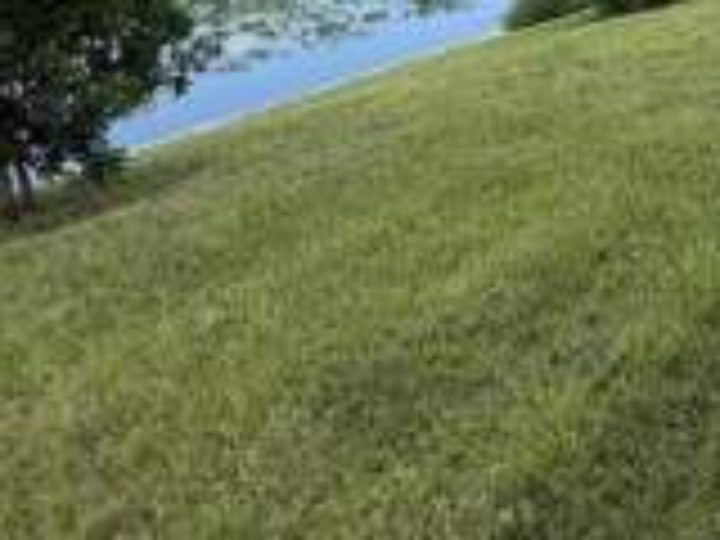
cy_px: 90
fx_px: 874
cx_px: 770
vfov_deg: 33.1
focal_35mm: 42
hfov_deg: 38.1
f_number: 2.2
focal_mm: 2.22
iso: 40
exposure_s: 1/709
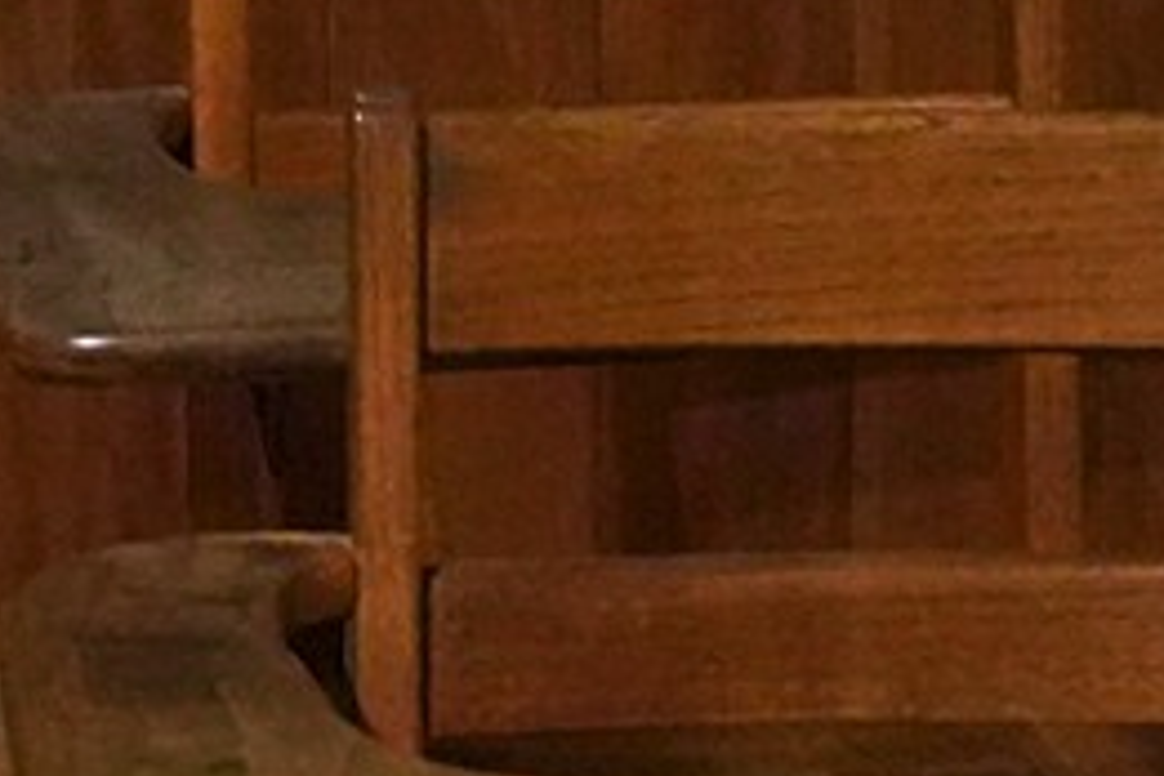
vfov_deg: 6.3
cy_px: -651
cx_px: -285
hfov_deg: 9.4
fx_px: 6951
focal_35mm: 215
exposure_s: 1/100
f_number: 4
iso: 6400
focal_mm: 28
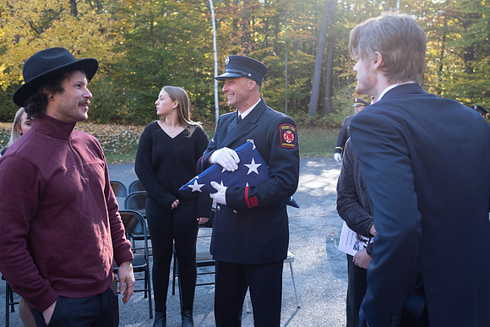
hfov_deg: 54.4
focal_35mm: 35
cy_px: 164
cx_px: 245
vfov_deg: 37.9
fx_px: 476
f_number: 2.8
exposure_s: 1/640
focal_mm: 23
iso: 800
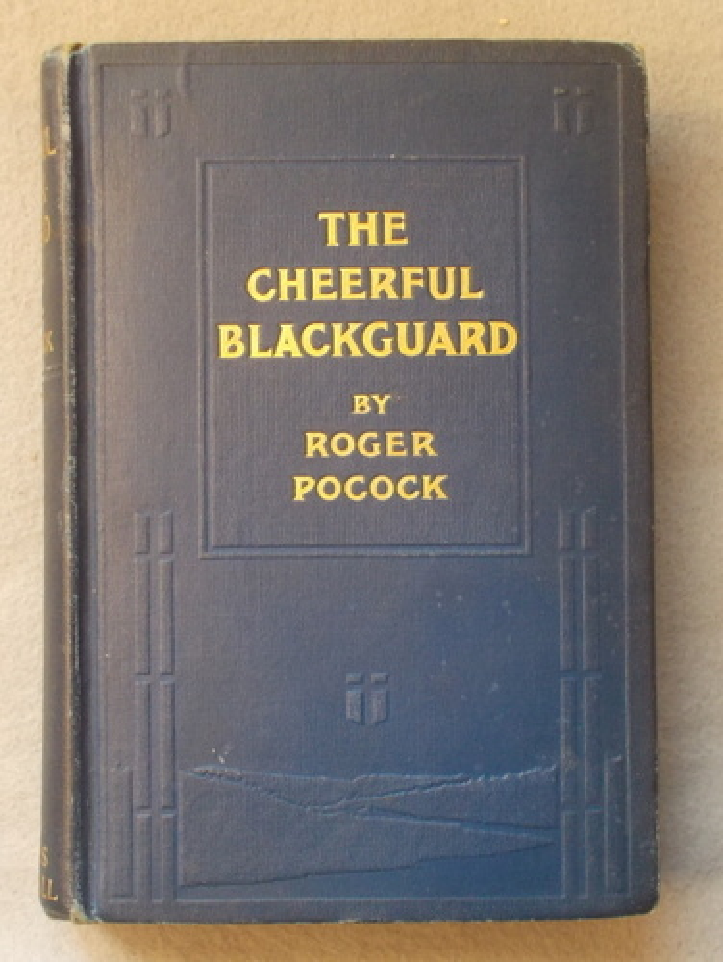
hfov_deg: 41.9
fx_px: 945
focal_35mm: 34
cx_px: 362
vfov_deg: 53.9
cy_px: 481
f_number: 3.6
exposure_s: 1/10
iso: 200
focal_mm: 6
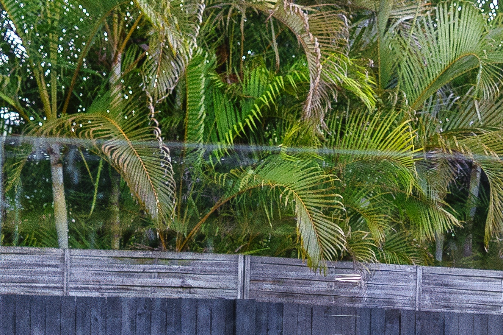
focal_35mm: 226
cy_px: 698
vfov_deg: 5.9
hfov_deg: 9.1
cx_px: 397
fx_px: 3158
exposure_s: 1/320
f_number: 1.8
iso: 320
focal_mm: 50
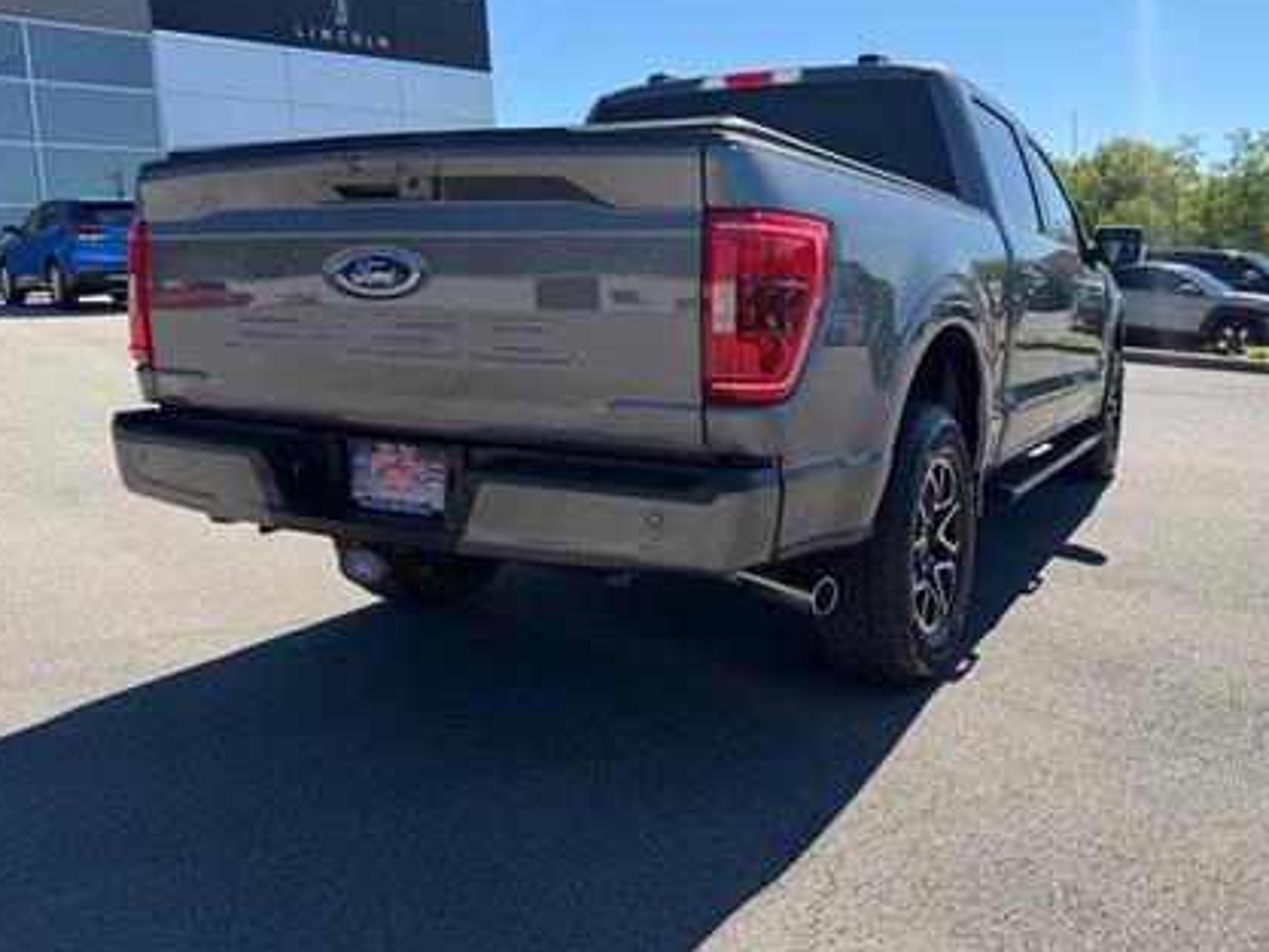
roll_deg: +2.5
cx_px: 700
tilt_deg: -6.3
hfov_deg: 61.5
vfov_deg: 48.1
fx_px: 1063
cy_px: 411
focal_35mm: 29
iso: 80
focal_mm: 6.76
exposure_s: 1/3279
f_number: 1.78
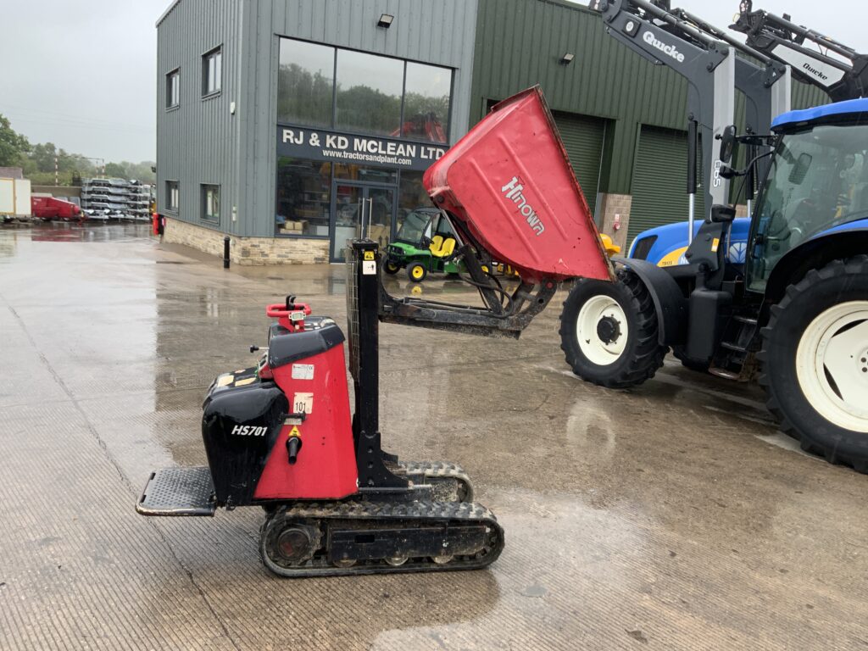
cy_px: 326
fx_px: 727
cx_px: 434
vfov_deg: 48.2
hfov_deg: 61.7
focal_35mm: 29
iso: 20
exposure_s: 1/122
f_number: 1.8
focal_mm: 3
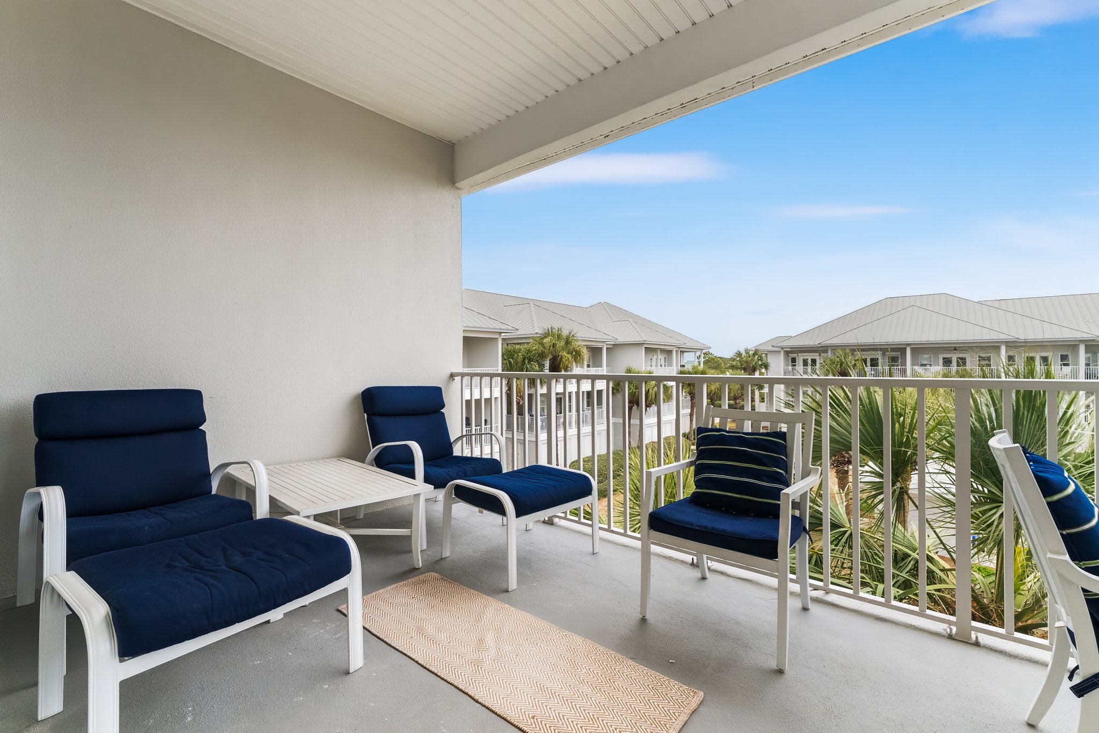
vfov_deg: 76.6
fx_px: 464
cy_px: 366
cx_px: 550
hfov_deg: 99.6
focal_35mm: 15
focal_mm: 15.2
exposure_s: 1/160
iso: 12800
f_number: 8
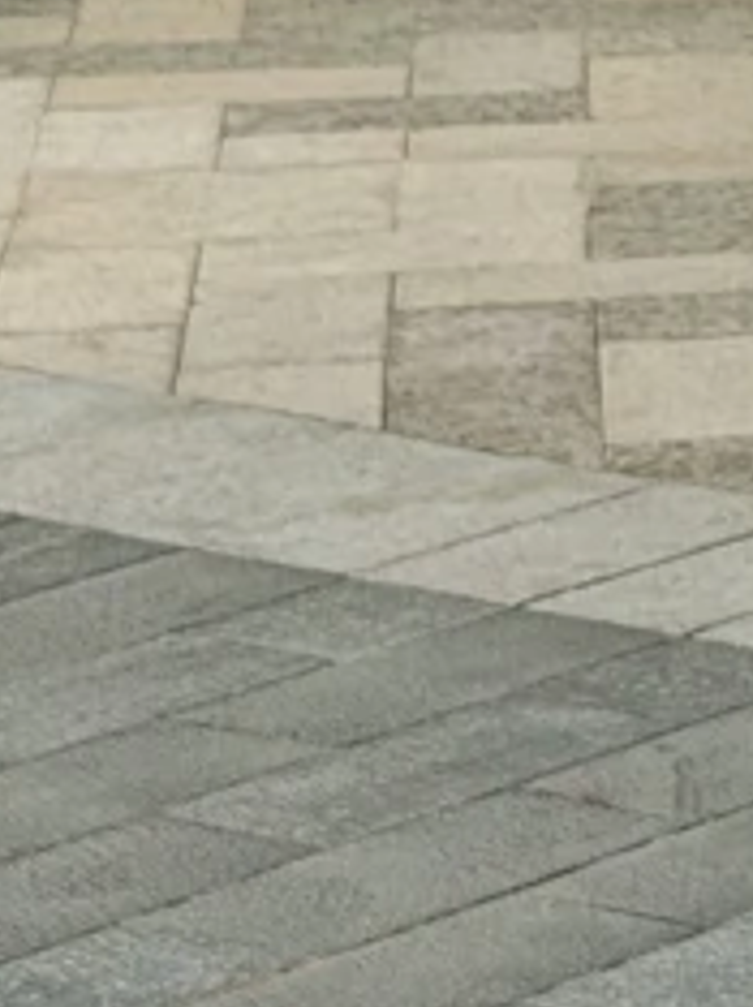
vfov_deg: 6.4
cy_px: -1498
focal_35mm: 296
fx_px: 8601
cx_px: 1794
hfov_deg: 4.9
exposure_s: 1/442
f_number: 1.78
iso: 64
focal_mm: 6.76
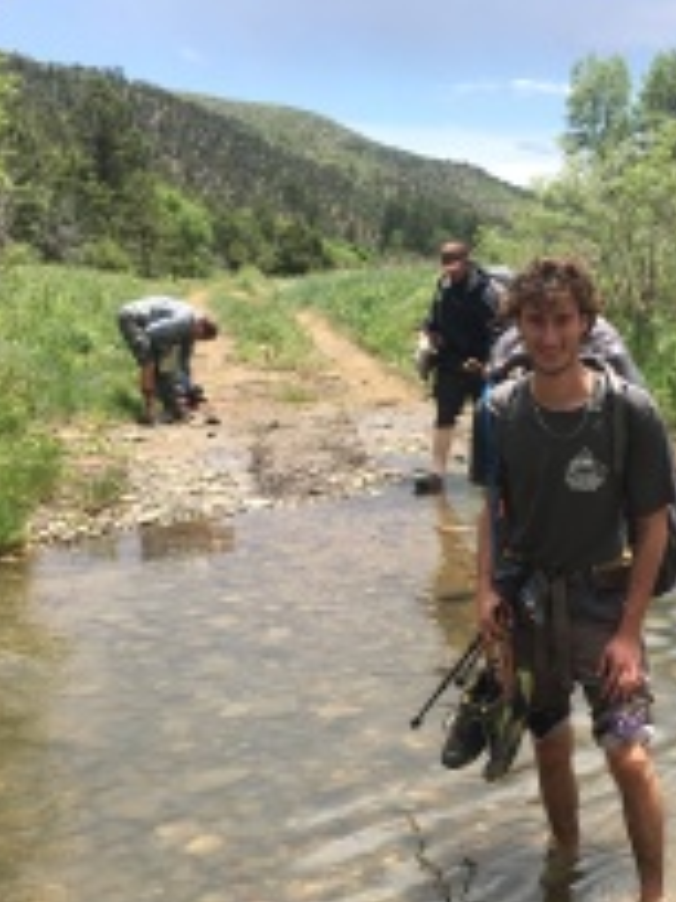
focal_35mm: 52
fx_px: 1354
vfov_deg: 36.4
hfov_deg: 27.7
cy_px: 601
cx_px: 504
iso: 25
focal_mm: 4.15
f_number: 2.2
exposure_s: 1/1012
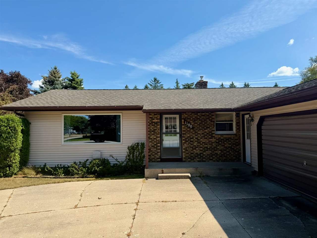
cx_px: 158
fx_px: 220
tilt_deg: +2.3
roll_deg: +1.0
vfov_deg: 56.8
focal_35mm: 24
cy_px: 119
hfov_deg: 71.6
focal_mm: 6.76
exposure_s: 1/3953
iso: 80
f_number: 1.78
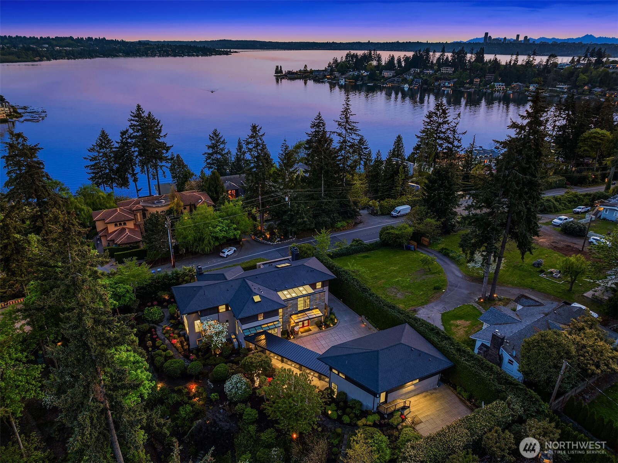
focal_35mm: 24
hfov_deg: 71.6
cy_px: 232
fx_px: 428
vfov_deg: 56.7
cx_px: 309
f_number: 2.8
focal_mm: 12.29
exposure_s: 1/15
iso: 240
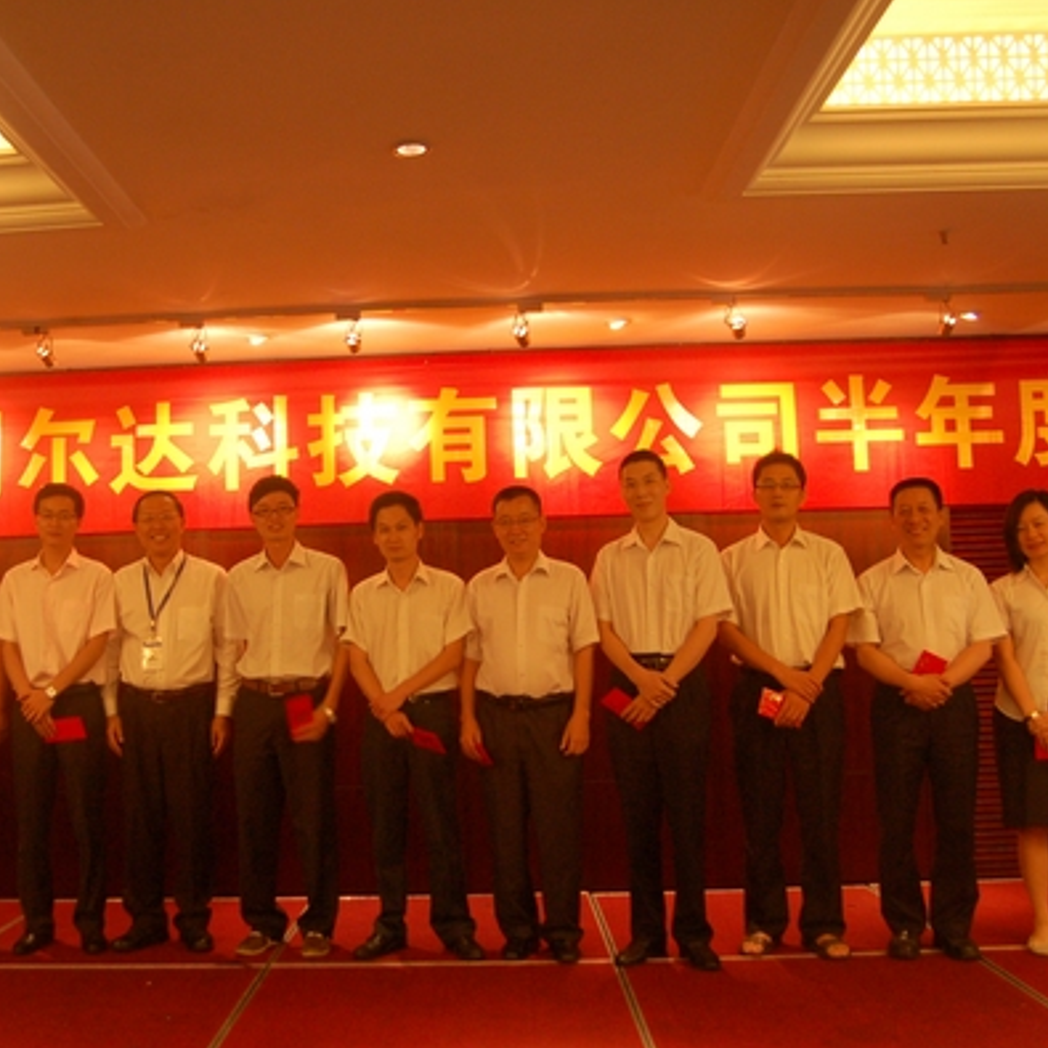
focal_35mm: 62
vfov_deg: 27.7
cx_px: 377
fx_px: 2124
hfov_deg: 27.6
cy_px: 525
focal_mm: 32
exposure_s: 1/40
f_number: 2.8
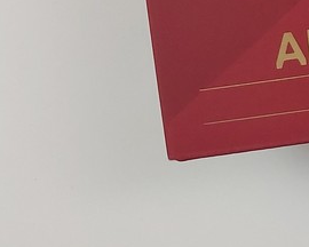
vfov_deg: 10.5
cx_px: 528
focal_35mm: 125
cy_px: -358
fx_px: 1143
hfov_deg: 13.9
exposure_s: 1/120
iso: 125
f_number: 1.8
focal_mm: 5.23
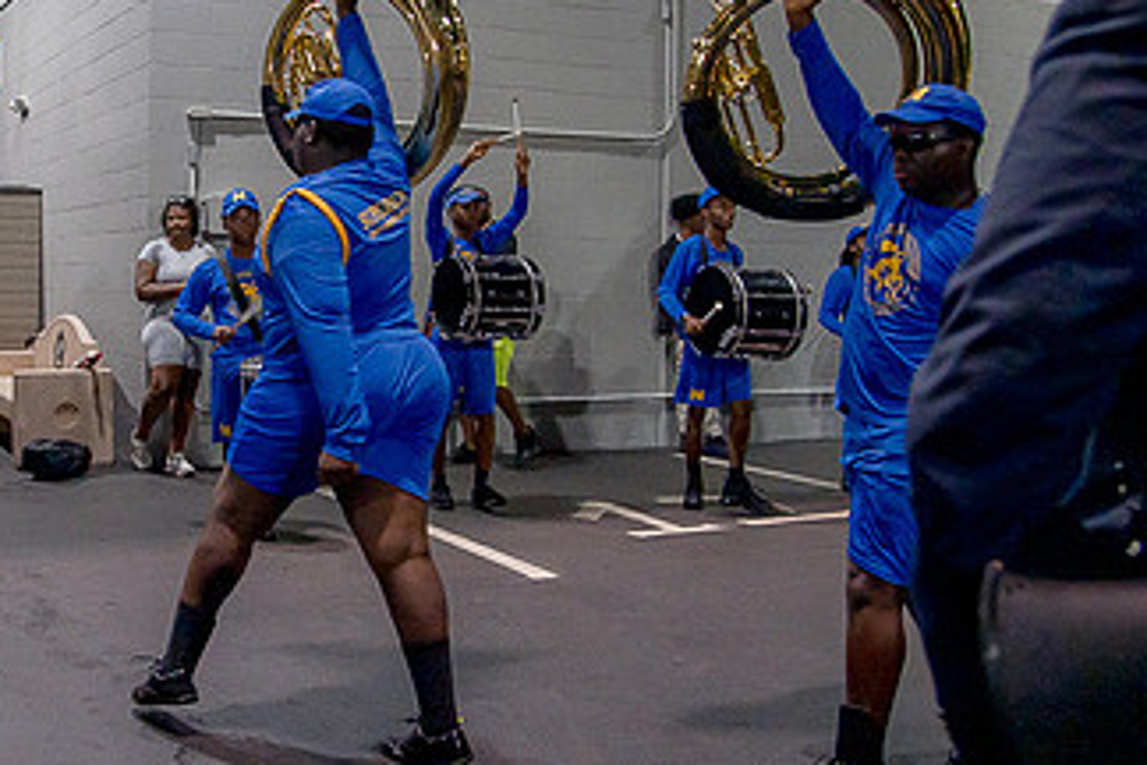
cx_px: 276
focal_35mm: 43
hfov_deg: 43.8
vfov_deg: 31.2
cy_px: 333
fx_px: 1370
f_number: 4
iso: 2000
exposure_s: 1/200
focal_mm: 24
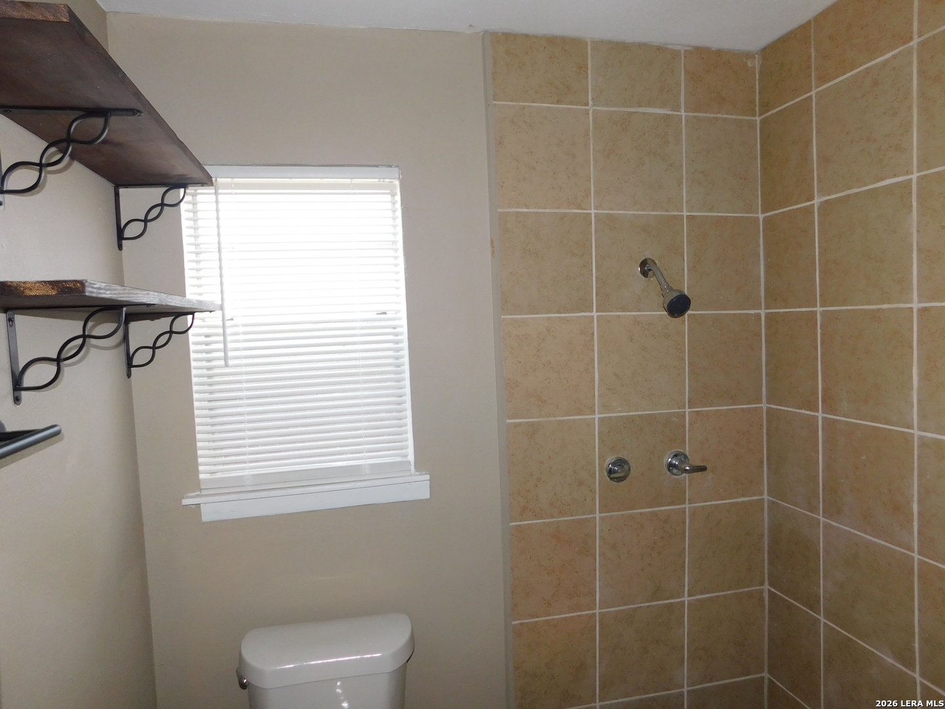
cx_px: 472
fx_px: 628
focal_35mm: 23
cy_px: 354
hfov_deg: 73.9
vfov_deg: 58.9
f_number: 3
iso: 200
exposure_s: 1/30
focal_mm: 4
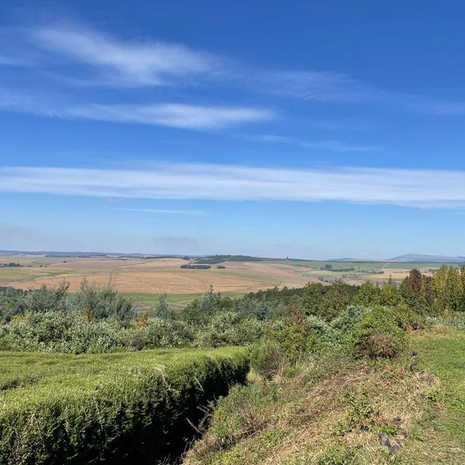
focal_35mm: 31
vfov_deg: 52.5
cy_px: 231
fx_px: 471
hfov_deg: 52.5
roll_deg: -1.8
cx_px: 228
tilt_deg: +3.7
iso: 32
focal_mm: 4.2
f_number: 1.6
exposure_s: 1/4000
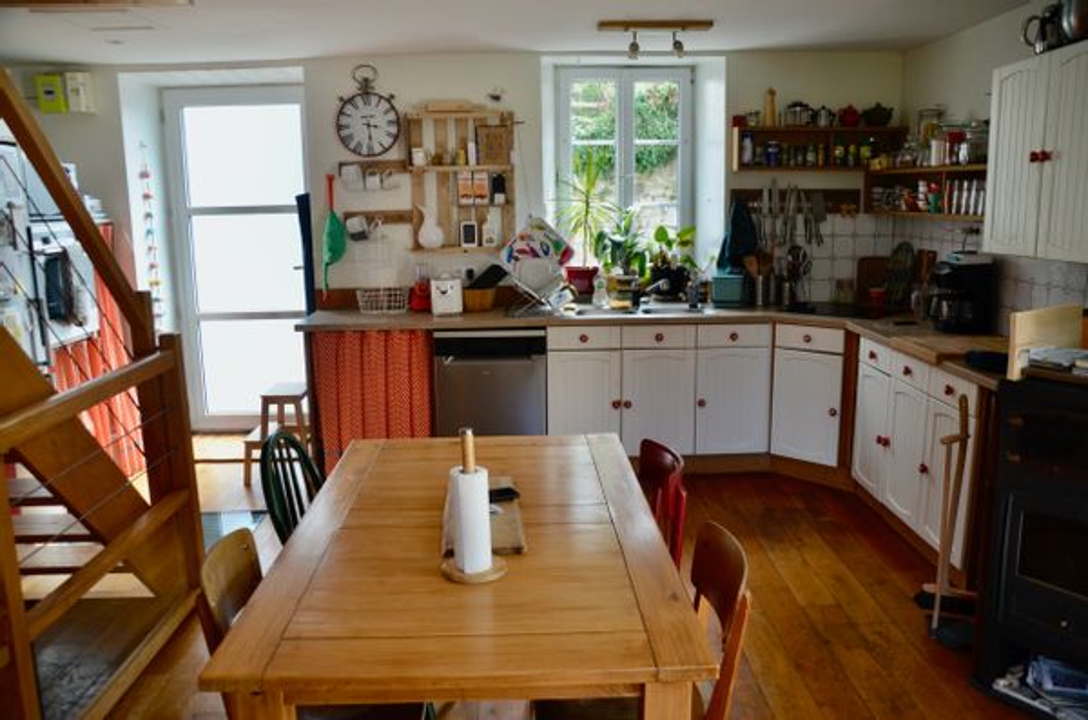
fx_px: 905
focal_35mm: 30
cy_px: 360
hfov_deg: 62.0
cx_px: 544
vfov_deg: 43.4
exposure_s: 1/80
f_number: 4.5
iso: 400
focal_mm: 20
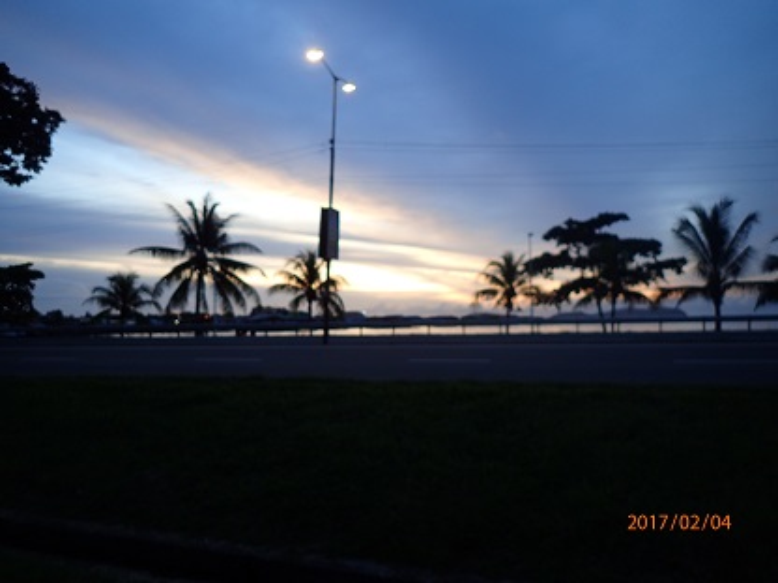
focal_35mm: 25
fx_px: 562
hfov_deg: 69.4
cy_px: 292
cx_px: 389
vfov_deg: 54.9
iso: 100
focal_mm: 4.5
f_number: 2
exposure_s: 1/80
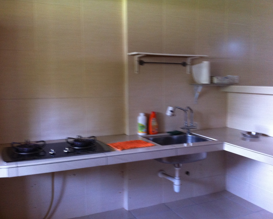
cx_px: 134
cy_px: 109
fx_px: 299
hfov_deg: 49.1
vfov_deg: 40.1
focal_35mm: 37
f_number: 2.8
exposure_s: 1/15
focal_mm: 3.85
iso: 200
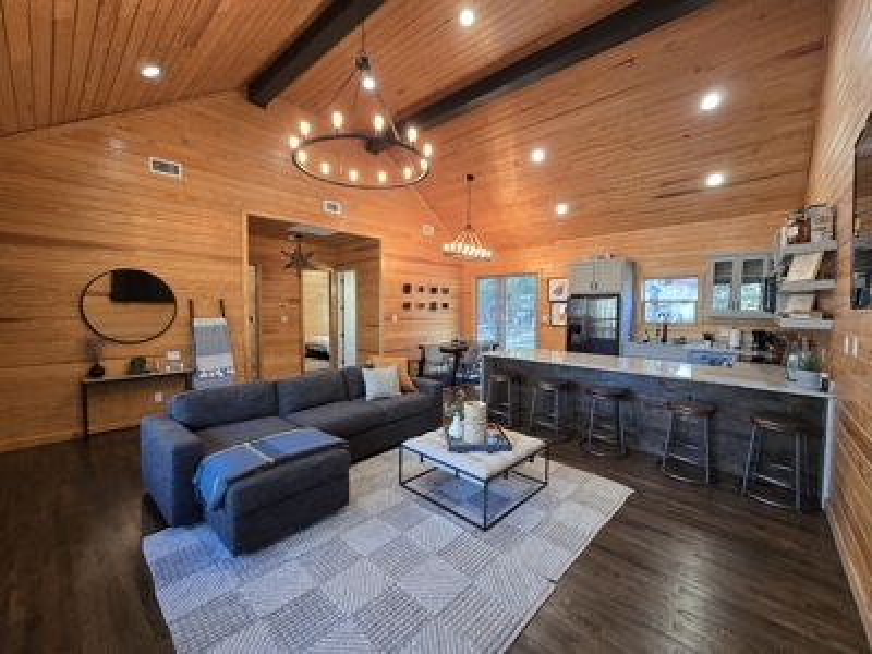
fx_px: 327
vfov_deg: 89.9
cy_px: 327
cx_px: 436
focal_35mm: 13
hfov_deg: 106.2
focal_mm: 2.2
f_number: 2.2
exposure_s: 1/60
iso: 320
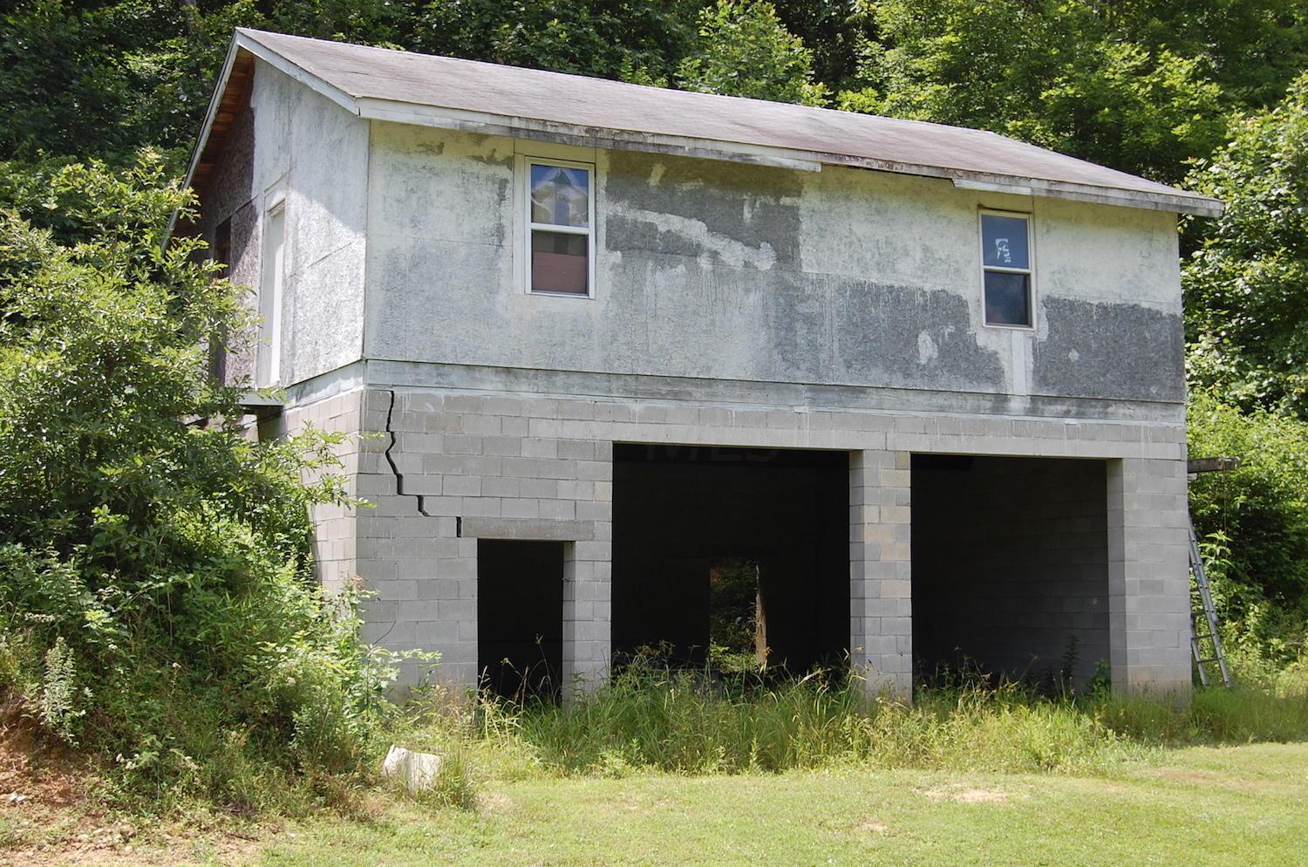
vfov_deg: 26.4
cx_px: 654
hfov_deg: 38.9
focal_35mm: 51
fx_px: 1849
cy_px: 434
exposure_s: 1/250
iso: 200
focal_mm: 34
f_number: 8
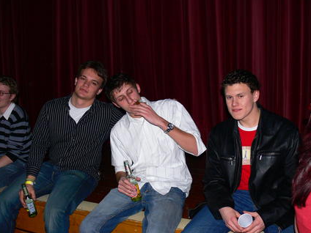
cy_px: 122
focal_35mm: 39
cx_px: 155
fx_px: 350
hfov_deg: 47.9
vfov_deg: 36.8
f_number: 2.8
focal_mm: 7.4
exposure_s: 1/30
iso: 100
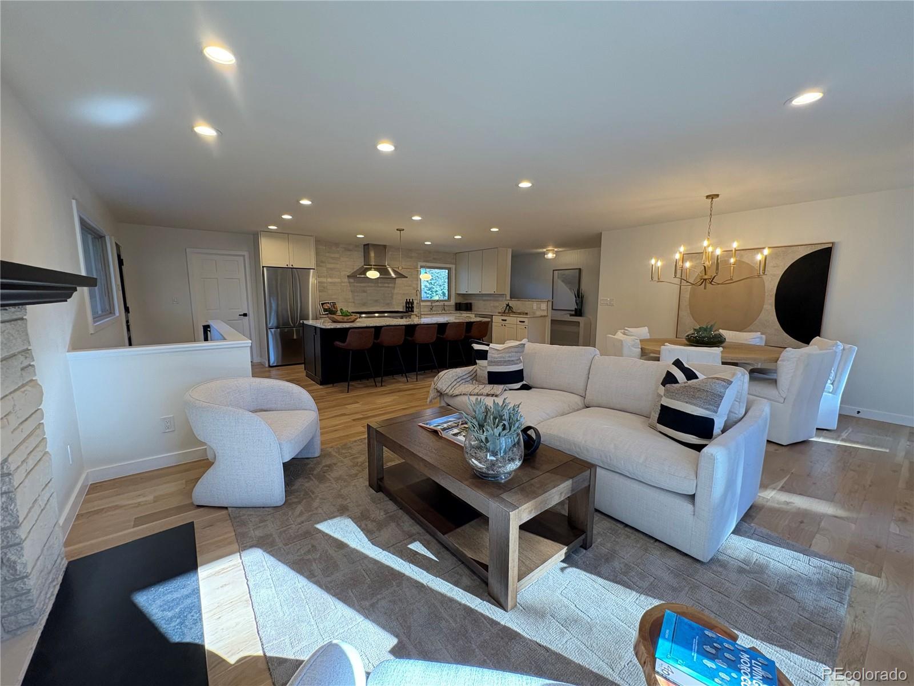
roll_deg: +0.1
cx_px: 457
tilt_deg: -7.1
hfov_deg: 102.1
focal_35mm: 14
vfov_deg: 85.7
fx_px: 370
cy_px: 343
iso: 400
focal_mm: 2.22
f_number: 2.2
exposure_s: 1/120
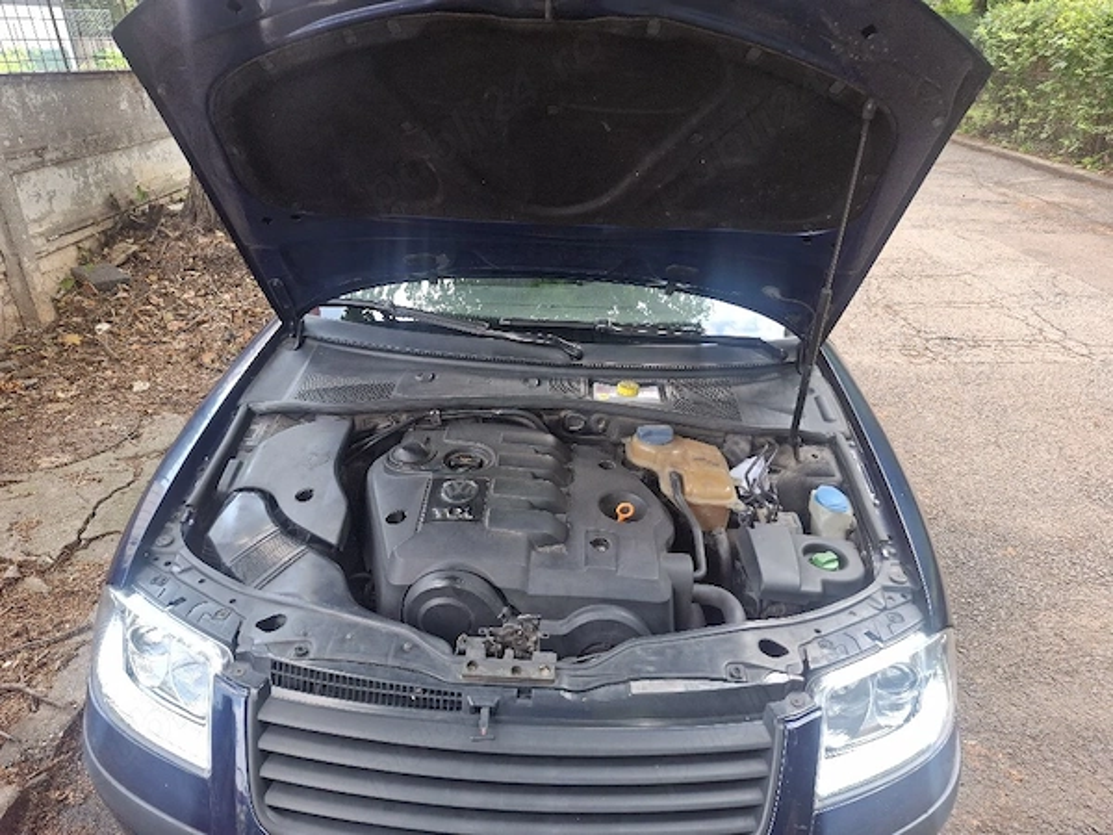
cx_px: 556
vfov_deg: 58.9
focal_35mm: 23
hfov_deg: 73.9
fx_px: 740
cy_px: 418
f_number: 1.8
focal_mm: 5.54
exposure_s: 1/100
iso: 50
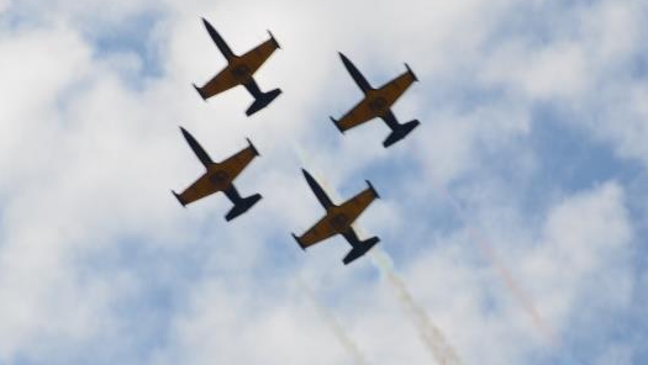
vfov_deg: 4.4
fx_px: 4728
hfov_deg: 7.8
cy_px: 252
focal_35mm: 275
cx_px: 354
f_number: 13
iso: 100
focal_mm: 90
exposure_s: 1/200
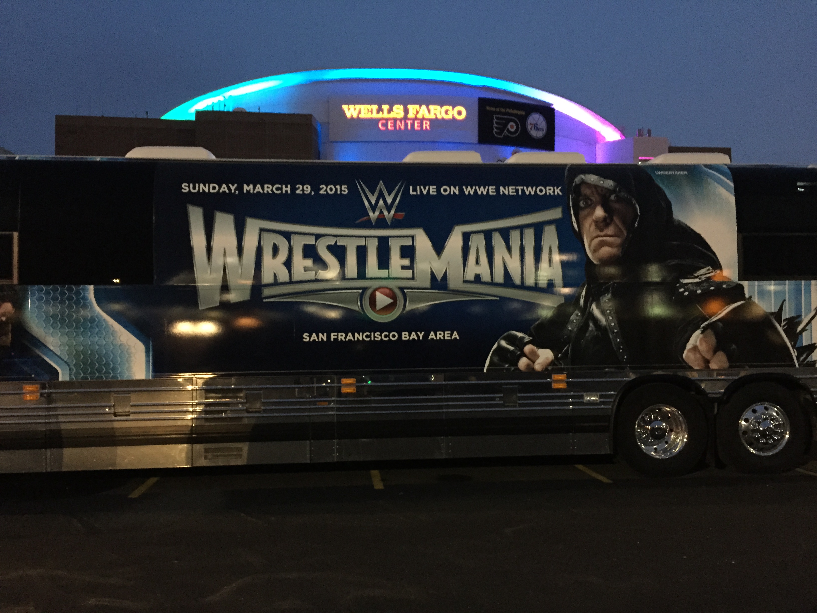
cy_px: 306
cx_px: 408
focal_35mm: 29
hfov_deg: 61.7
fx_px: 684
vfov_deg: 48.2
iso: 640
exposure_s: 1/15
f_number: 2.2
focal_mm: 4.15
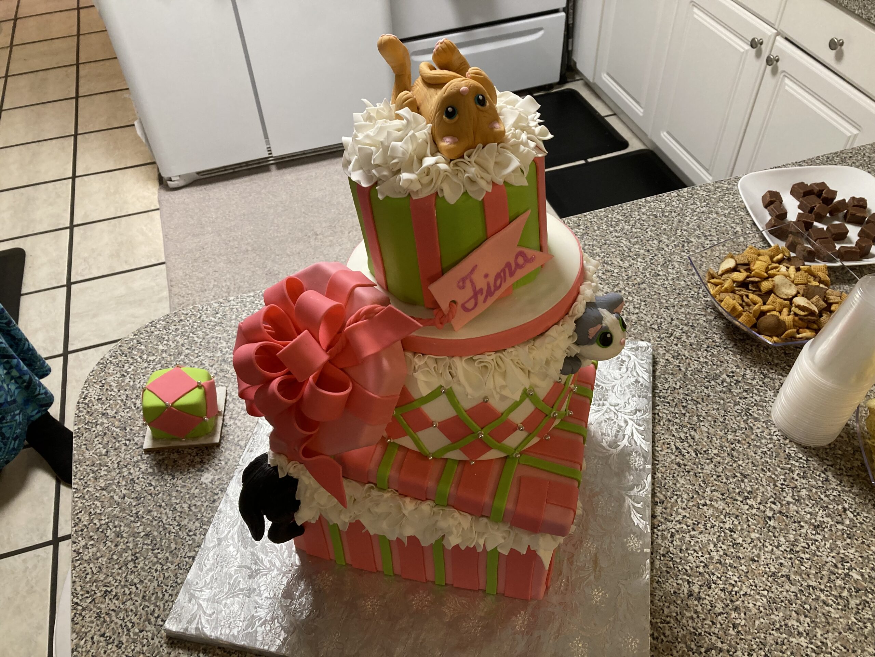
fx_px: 708
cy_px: 328
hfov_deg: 63.4
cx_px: 438
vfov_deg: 49.7
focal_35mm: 28
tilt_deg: -47.7
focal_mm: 3.99
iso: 125
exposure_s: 1/60
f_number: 1.8
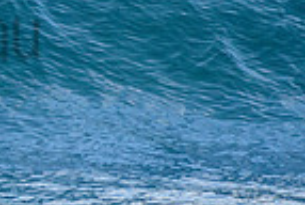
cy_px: 38
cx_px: -325
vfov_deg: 0.6
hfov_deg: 0.8
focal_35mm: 2483
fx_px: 21080
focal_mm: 500
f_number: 5.6
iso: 360
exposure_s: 1/1250
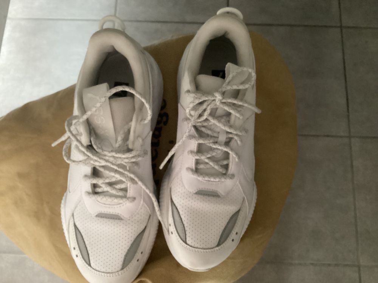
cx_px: 189
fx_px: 339
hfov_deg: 58.4
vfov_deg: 45.4
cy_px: 142
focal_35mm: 31
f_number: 2.4
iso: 800
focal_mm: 3.3
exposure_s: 1/30
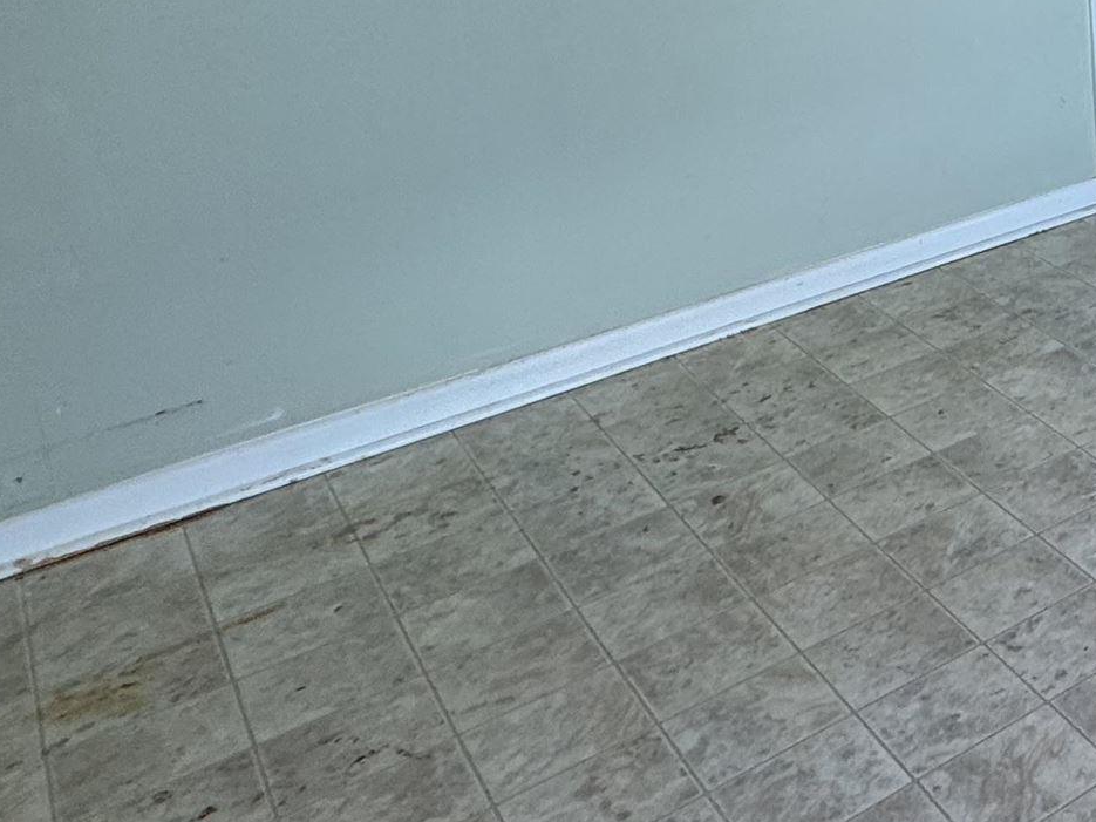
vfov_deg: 28.1
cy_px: -124
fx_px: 1456
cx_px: 1580
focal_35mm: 46
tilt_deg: -10.1
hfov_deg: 28.9
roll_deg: -0.5
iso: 40
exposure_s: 1/146
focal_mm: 2.22
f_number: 2.2
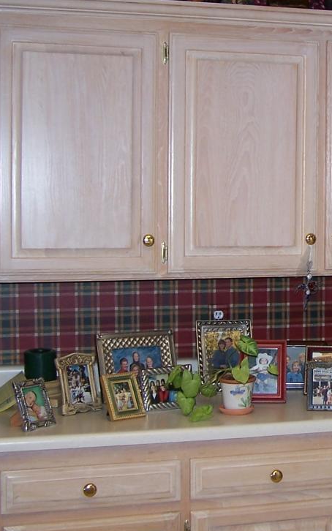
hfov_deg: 17.7
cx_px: 371
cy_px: 233
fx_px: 1027
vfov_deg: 28.9
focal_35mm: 71
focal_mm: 6.3
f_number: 2.8
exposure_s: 1/45
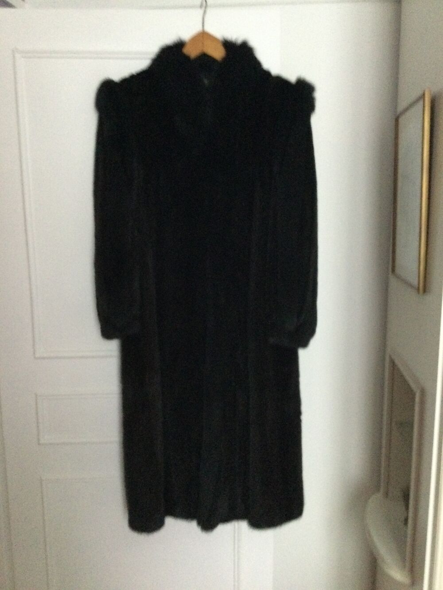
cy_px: 295
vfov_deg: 58.3
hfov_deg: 45.4
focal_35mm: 31
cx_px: 222
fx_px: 529
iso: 800
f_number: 2.4
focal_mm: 3.3
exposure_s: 1/17
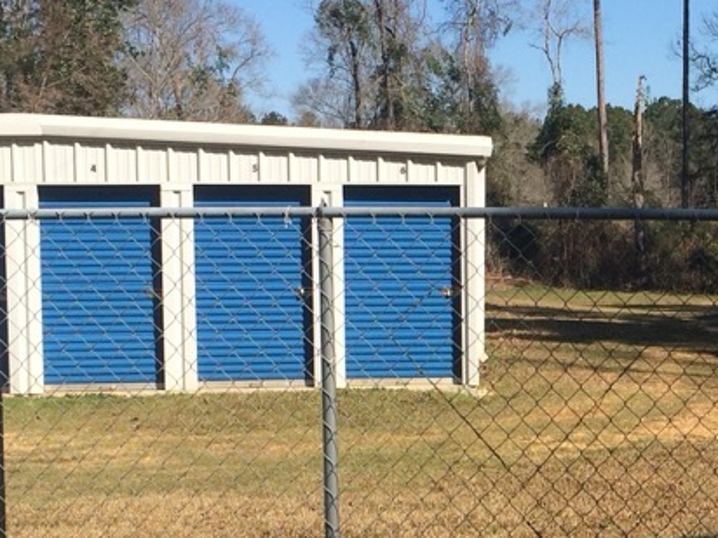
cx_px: 728
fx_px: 1867
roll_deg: +0.9
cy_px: 374
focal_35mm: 90
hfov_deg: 21.0
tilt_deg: -5.4
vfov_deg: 16.4
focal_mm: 4.15
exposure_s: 1/1866
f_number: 2.2
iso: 32
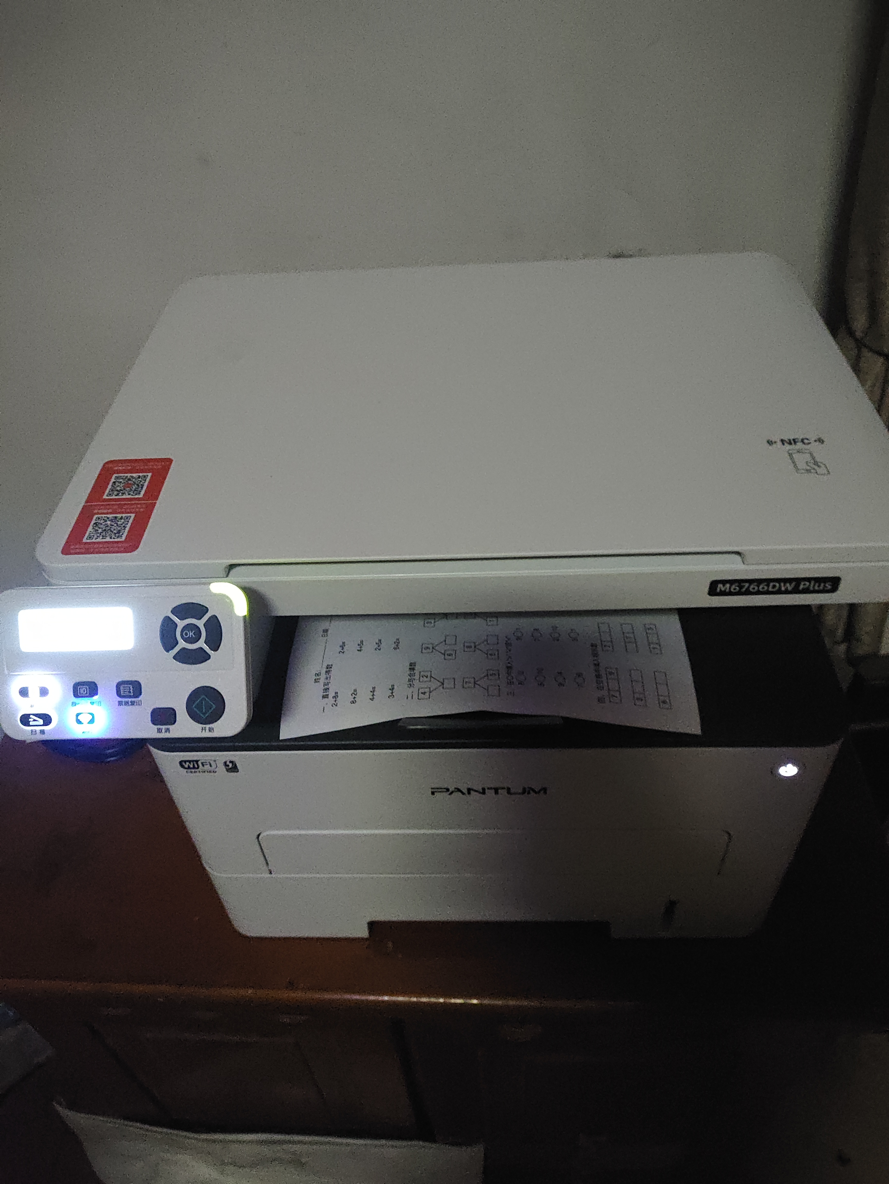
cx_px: 444
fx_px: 821
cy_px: 592
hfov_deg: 56.9
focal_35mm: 24
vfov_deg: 71.6
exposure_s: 1/14.3
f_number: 1.8
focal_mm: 4.68
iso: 3464
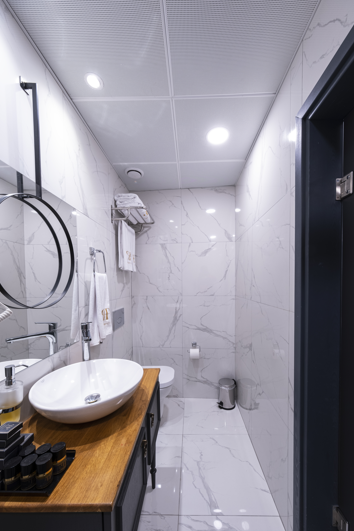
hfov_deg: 85.4
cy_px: 284
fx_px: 192
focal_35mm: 13
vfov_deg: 108.1
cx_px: 184
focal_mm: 8
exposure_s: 1/2.5
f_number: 8
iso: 160
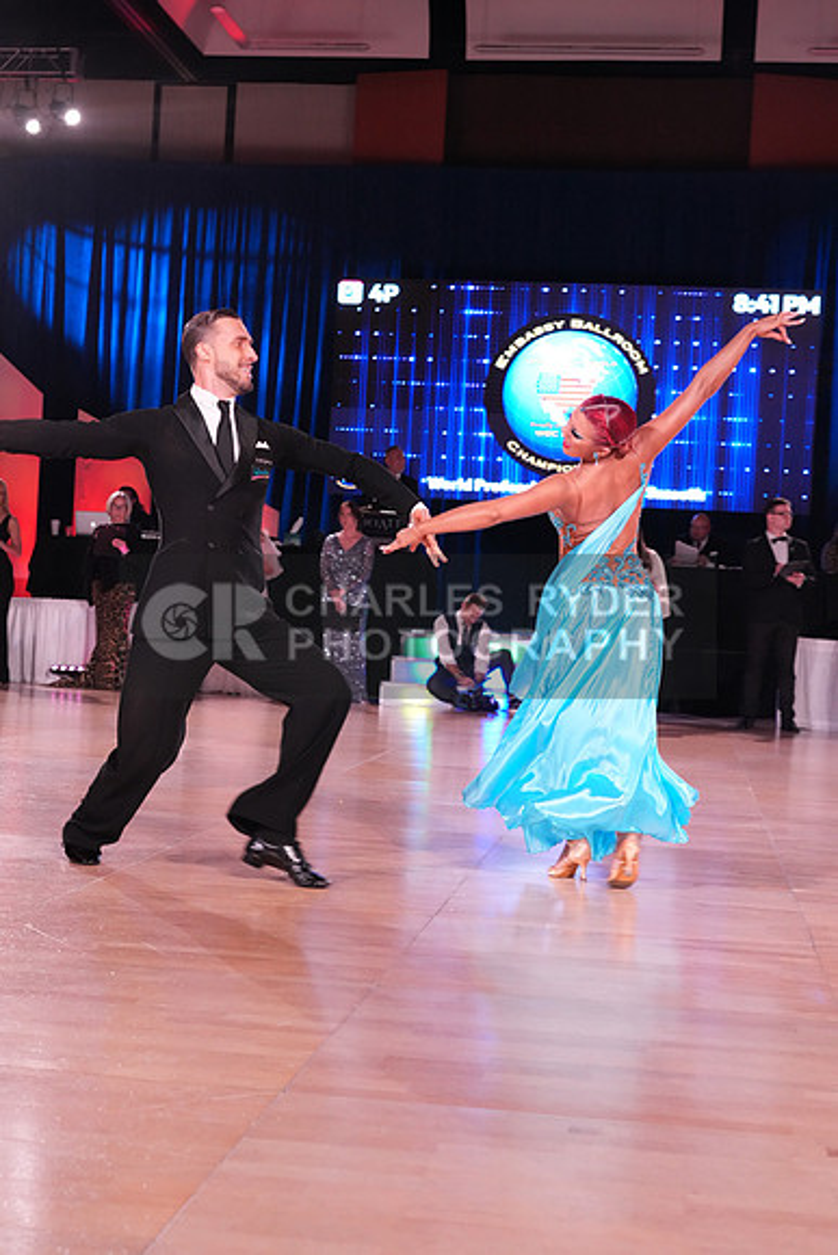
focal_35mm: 54
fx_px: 1884
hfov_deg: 25.1
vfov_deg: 36.9
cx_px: 419
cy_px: 628
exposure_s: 1/200
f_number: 6.3
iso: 4000
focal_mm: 54
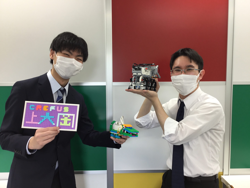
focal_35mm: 31
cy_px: 94
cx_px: 125
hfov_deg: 58.4
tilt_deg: -4.8
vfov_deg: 45.4
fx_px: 224
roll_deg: -0.4
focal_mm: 3.3
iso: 32
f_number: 2.4
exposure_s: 1/30
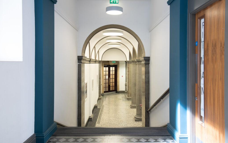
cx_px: 114
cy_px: 70
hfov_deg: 61.2
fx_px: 193
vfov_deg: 40.6
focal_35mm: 31
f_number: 8
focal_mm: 30
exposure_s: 1/6
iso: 400
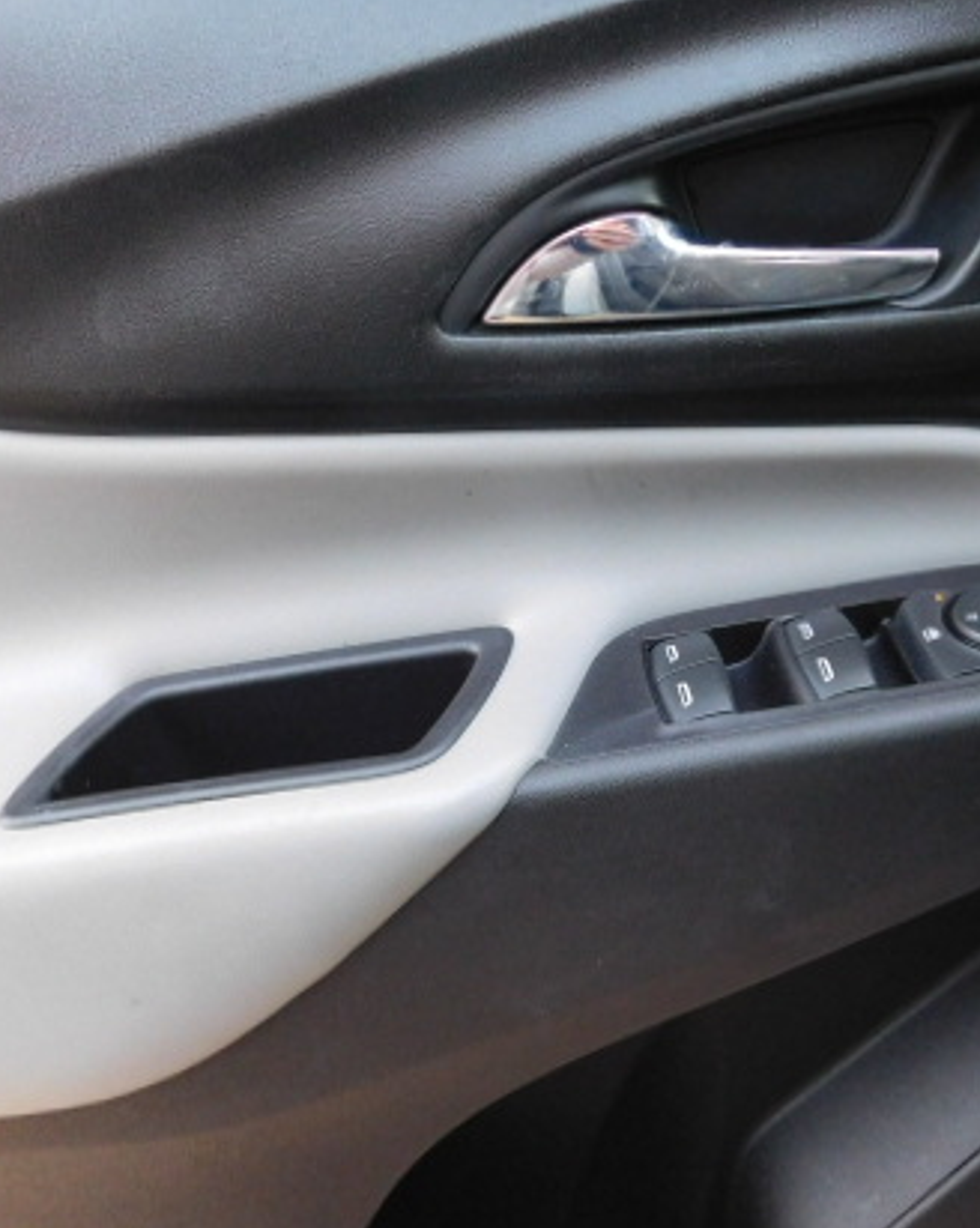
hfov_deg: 42.0
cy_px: 663
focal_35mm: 35
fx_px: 1271
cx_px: 580
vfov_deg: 51.5
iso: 400
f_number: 3
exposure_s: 1/30
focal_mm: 4
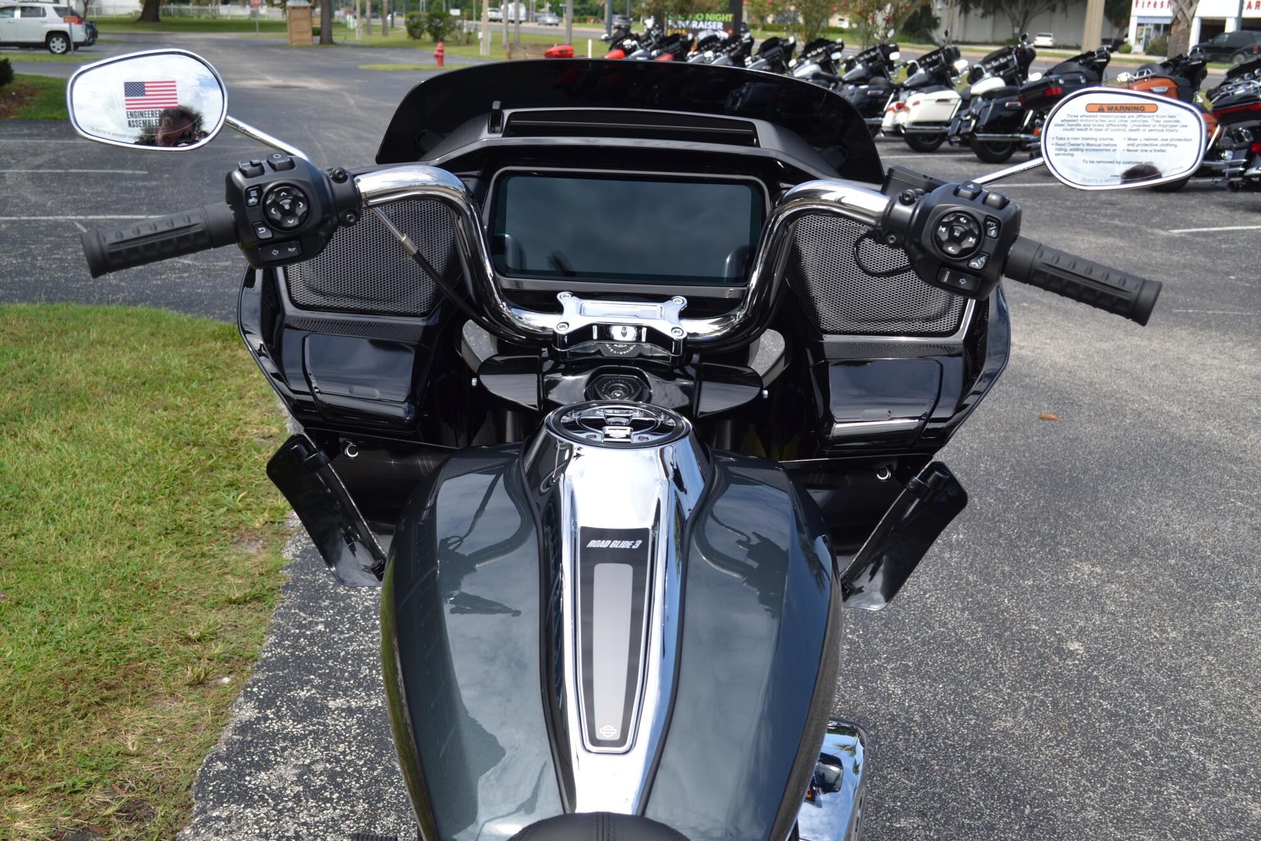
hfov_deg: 49.6
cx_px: 630
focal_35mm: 39
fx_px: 1366
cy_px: 420
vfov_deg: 34.2
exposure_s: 1/200
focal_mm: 26
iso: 100
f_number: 7.1
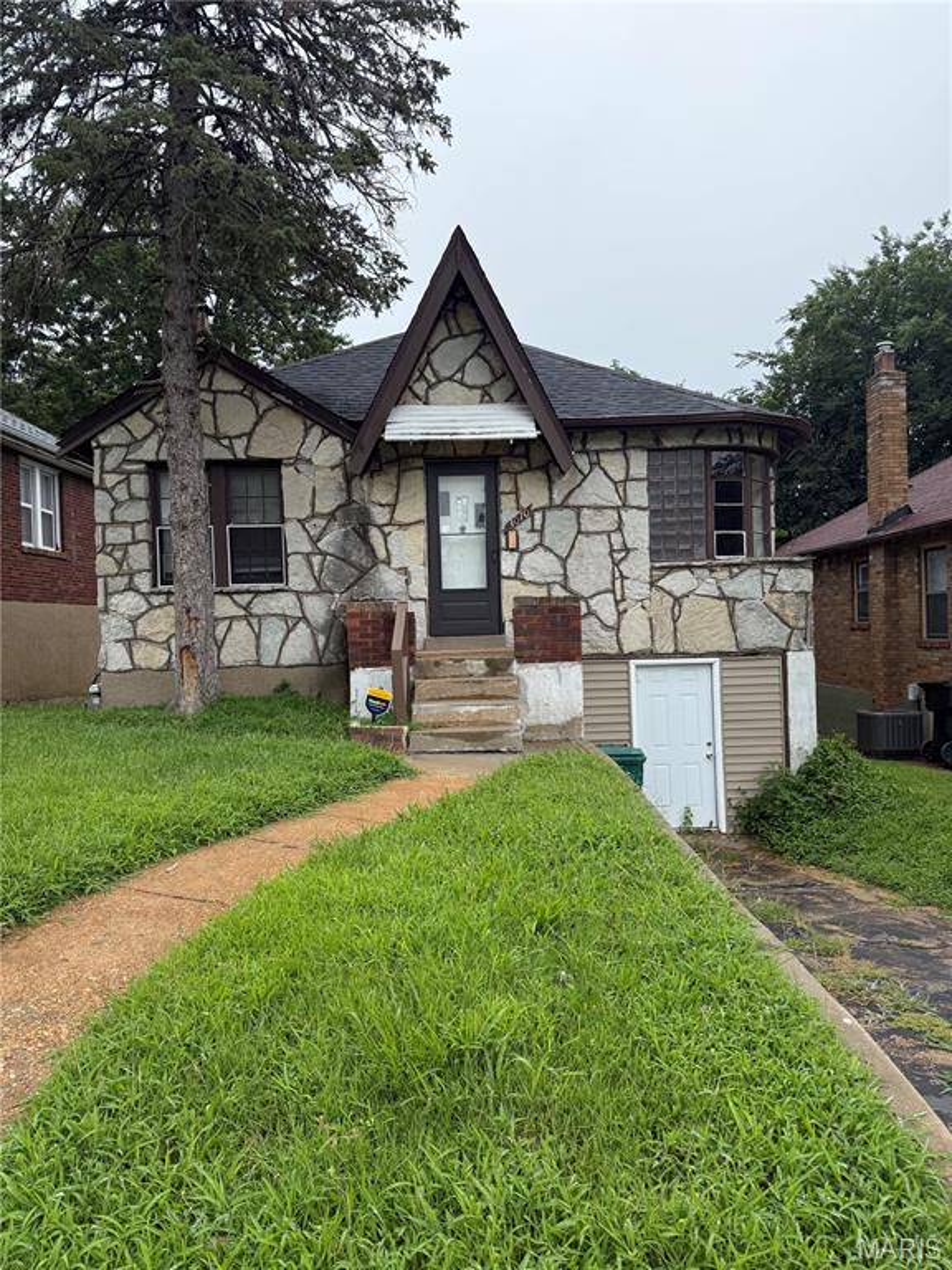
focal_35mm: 24
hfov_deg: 56.8
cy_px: 635
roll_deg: +2.2
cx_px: 476
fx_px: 880
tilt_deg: +0.2
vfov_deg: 71.6
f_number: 1.78
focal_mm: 6.76
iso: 100
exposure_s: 1/4167
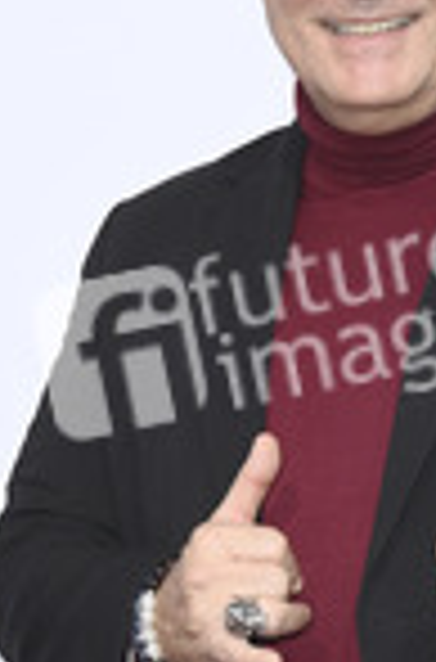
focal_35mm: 191
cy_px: 558
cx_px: 396
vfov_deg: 10.8
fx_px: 3494
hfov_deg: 7.1
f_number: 6.3
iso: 400
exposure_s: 1/250
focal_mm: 70
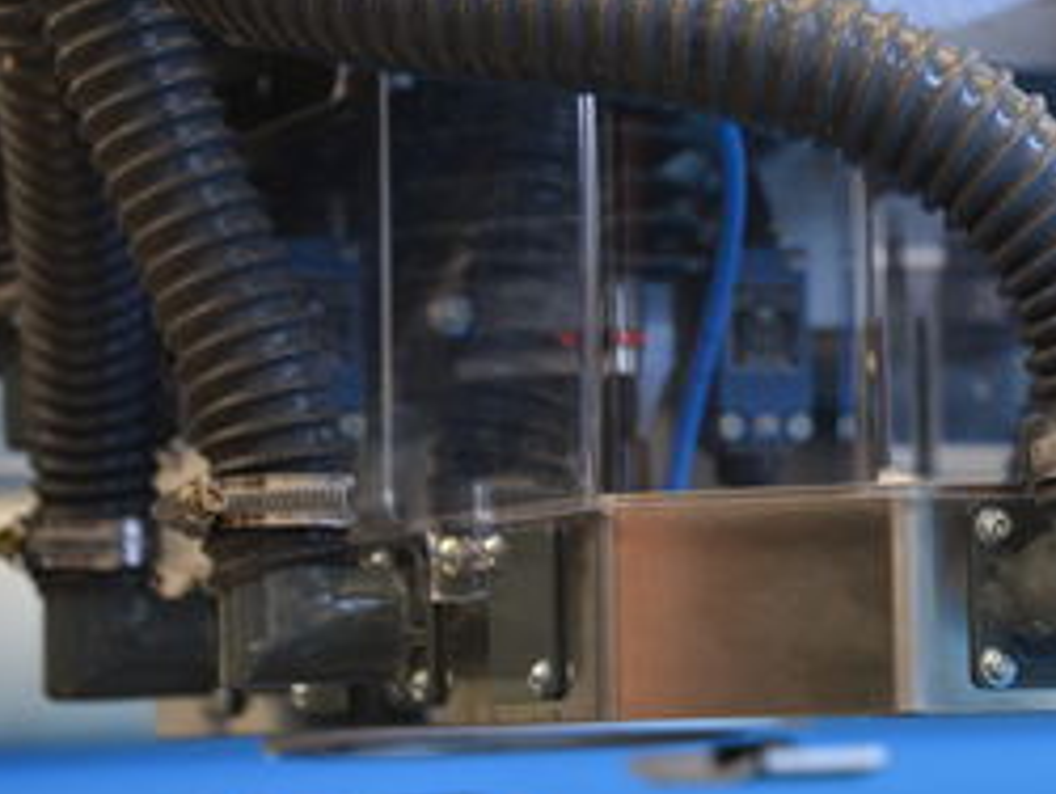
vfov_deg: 8.6
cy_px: 310
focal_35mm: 173
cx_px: 874
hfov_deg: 11.4
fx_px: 5283
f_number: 5.3
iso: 1600
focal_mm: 90
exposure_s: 1/250
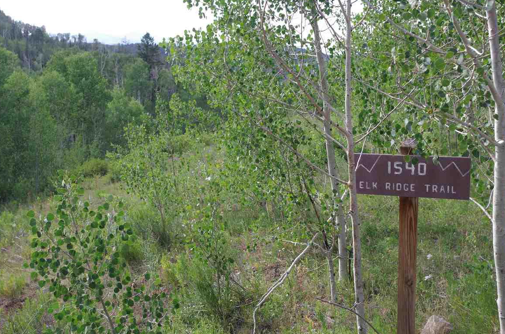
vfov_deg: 31.0
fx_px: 602
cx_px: 251
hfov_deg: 45.5
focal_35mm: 43
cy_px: 165
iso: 400
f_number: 5
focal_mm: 26.25
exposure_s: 1/500
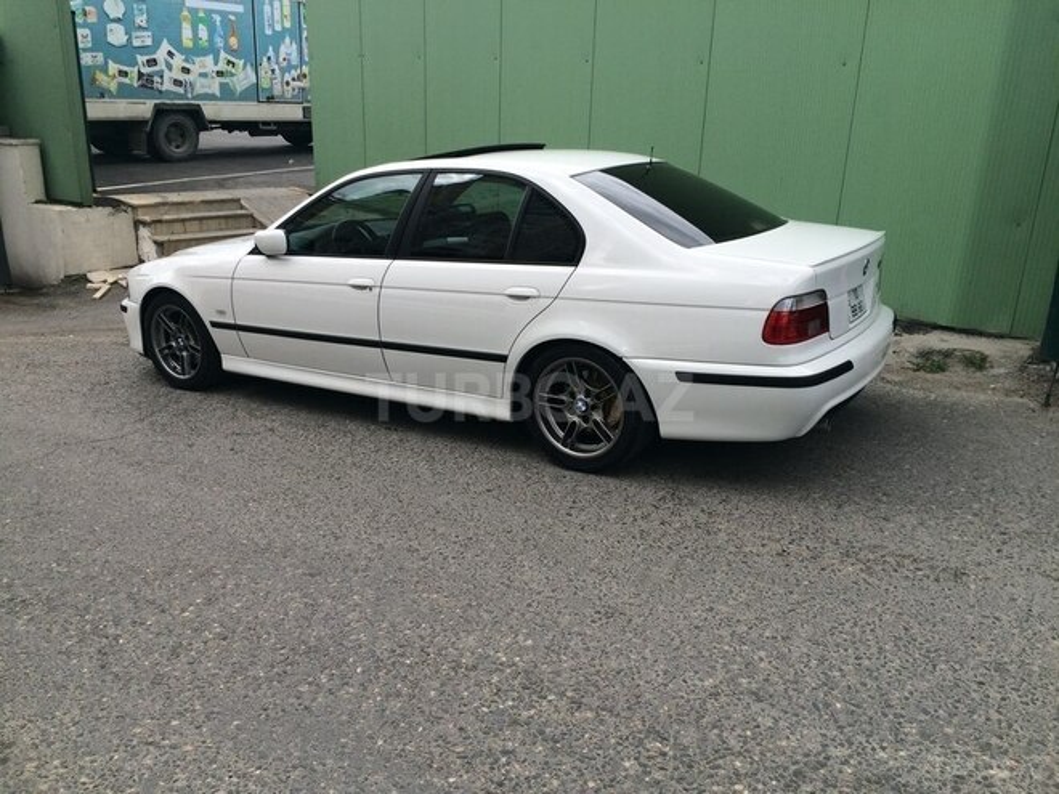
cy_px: 397
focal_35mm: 29
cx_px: 530
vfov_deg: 48.2
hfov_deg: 61.7
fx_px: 887
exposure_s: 1/912
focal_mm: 4.15
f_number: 2.2
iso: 32
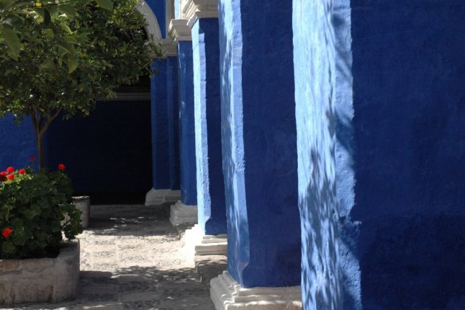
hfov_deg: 33.4
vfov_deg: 22.6
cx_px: 232
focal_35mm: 60
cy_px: 155
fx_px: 775
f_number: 9
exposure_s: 1/640
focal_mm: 40
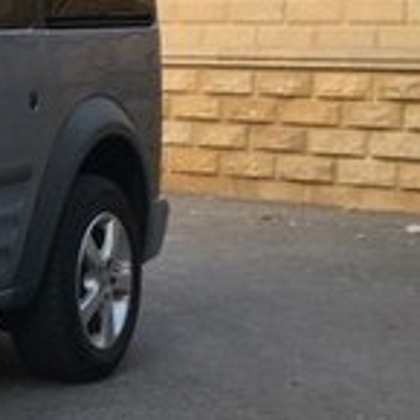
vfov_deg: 14.9
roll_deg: -0.9
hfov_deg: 12.9
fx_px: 1606
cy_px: 132
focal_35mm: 117
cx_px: -429
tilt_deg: -2.7
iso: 25
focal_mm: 4.15
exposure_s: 1/33
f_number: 2.2
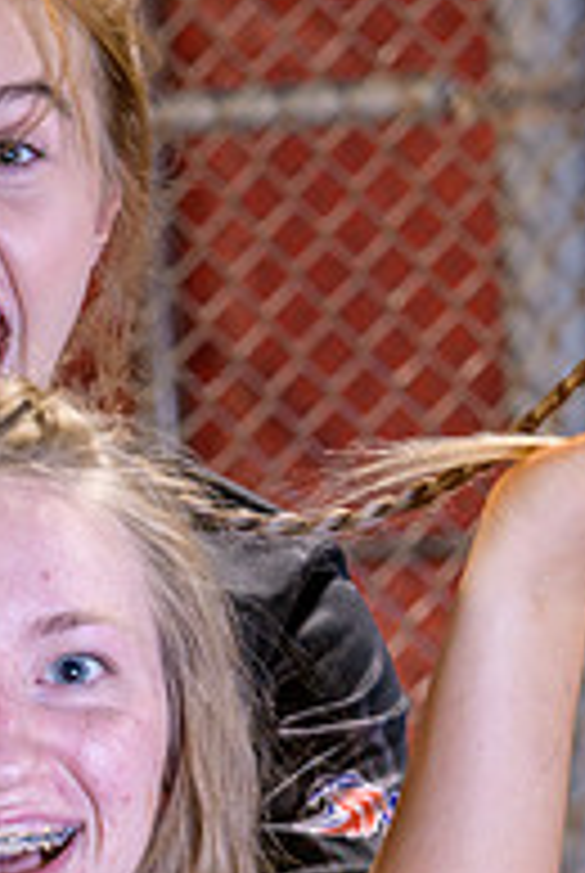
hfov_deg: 8.5
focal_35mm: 162
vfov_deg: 12.6
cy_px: 724
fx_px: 3934
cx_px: 0
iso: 2000
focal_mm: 70
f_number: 5
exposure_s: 1/80
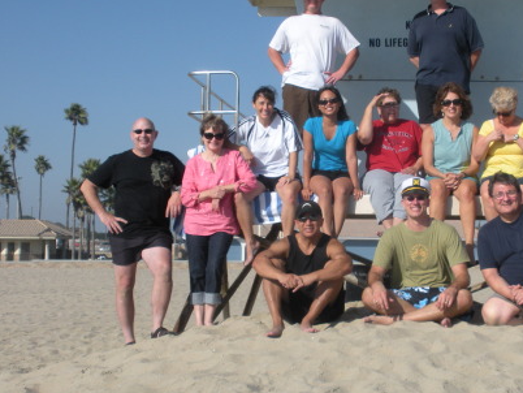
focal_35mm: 70
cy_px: 186
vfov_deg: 21.0
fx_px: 1058
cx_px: 393
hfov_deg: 27.4
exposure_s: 1/817
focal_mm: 7.7
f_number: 4
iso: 64
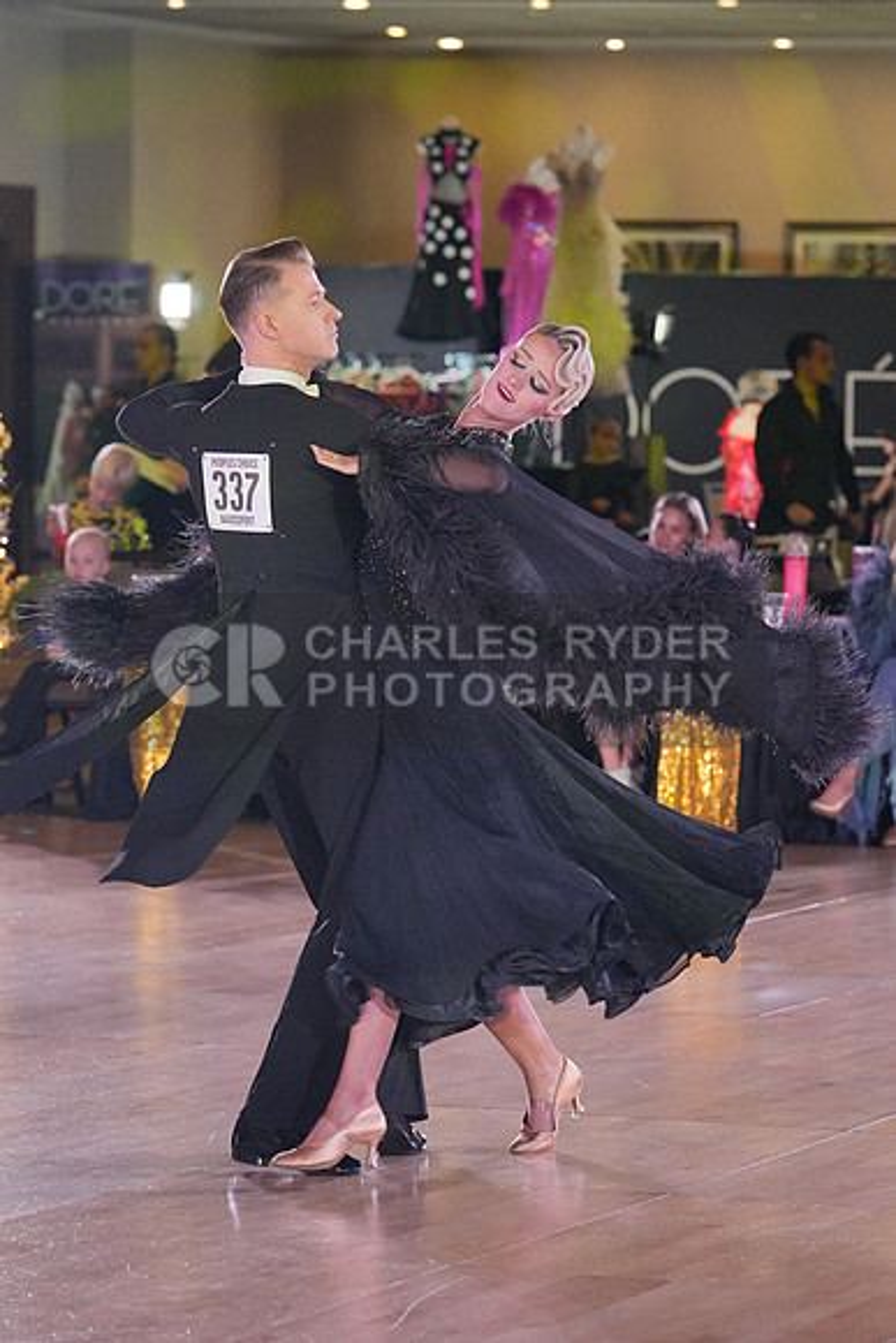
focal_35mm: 150
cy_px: 672
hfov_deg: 9.2
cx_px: 448
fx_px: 5596
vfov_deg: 13.7
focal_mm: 100
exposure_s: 1/500
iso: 2500
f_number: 4
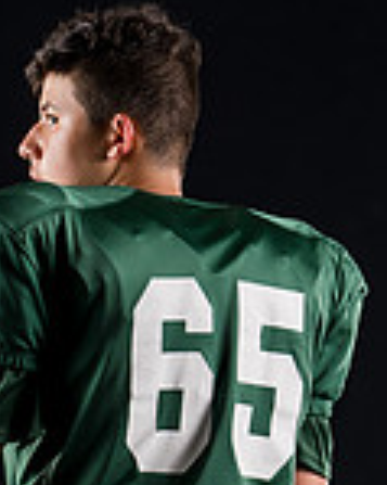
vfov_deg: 6.7
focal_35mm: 287
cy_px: 589
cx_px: 159
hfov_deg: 5.4
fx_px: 4113
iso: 200
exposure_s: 1/160
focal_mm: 101
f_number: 4
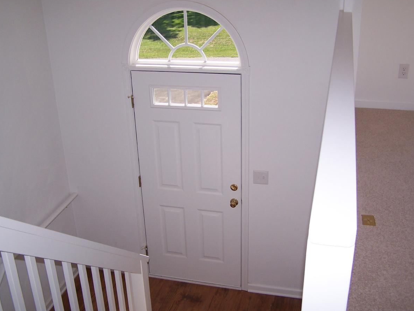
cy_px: 152
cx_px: 216
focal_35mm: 41
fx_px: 490
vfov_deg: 35.1
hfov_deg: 45.8
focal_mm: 6.3
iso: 80
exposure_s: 1/500
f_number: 2.8
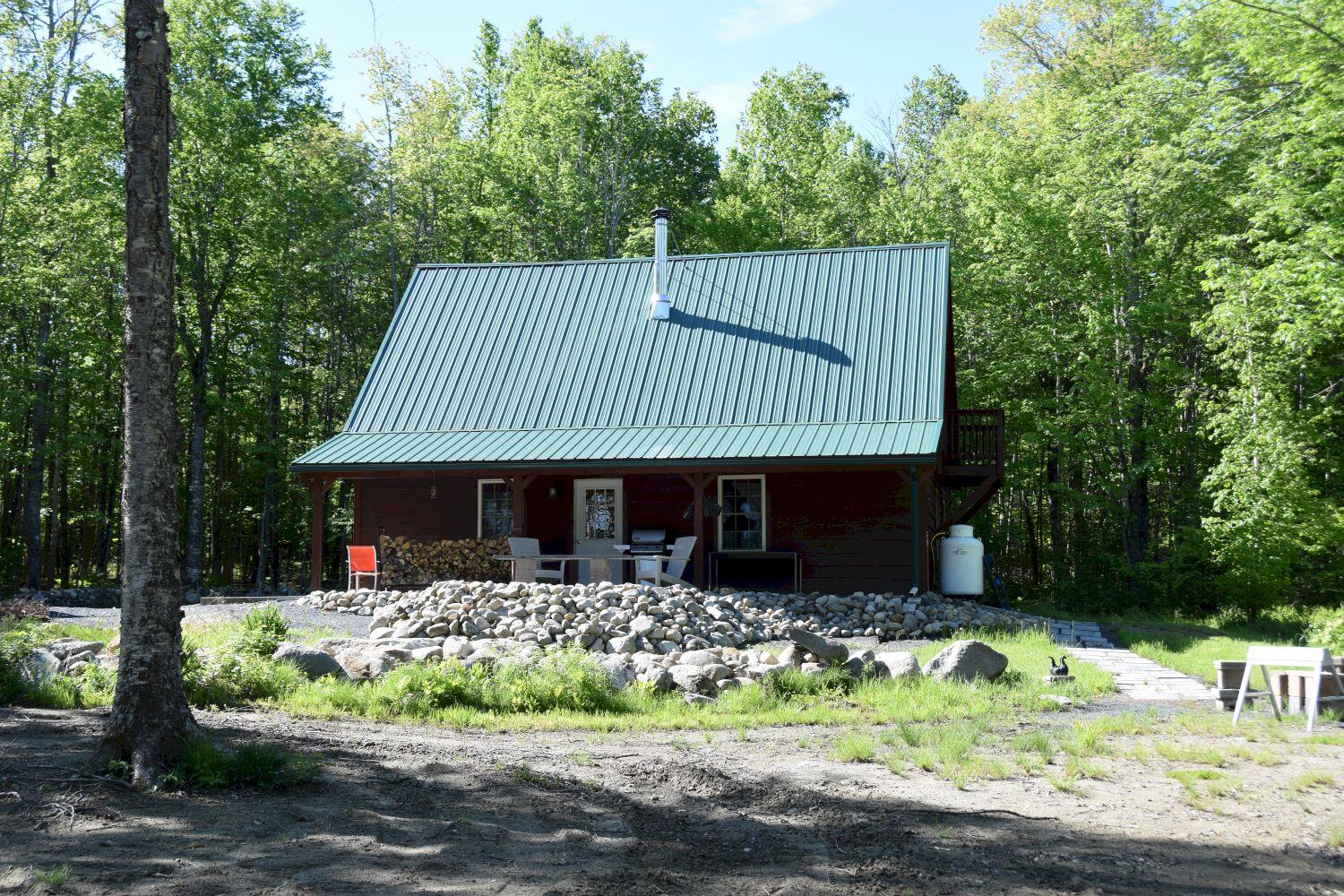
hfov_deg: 41.1
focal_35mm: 48
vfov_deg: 28.1
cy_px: 448
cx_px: 672
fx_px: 1792
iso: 280
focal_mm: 32
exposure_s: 1/250
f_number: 8
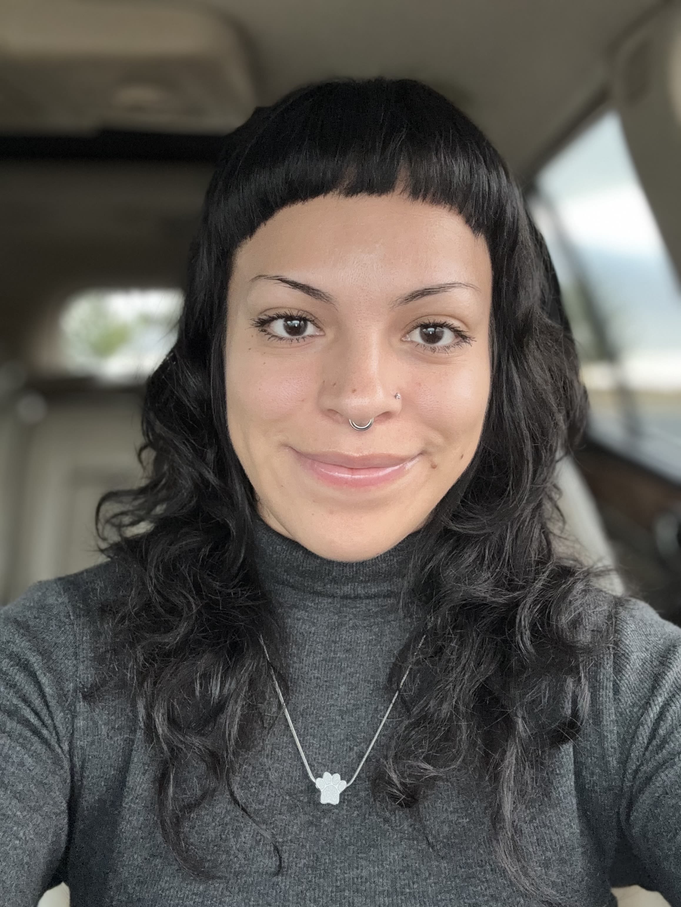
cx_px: 340
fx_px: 787
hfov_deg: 46.8
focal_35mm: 30
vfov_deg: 60.0
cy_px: 454
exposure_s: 1/60
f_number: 1.9
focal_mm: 2.7
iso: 80
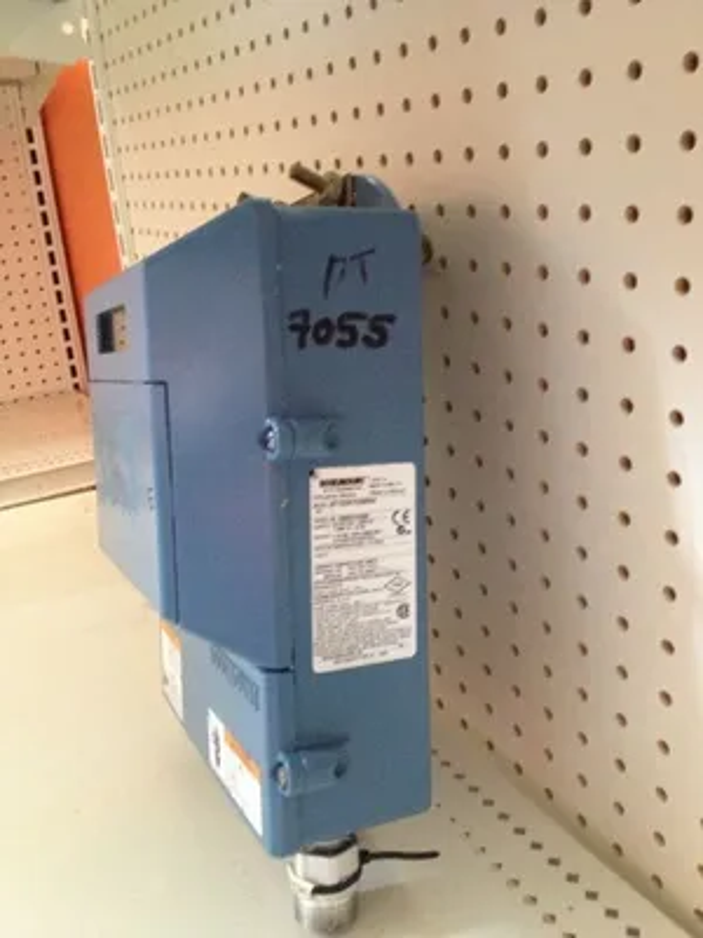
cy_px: 469
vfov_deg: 52.6
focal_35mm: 35
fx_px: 948
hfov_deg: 40.7
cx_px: 352
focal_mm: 4.28
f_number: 2.4
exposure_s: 1/15
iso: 500
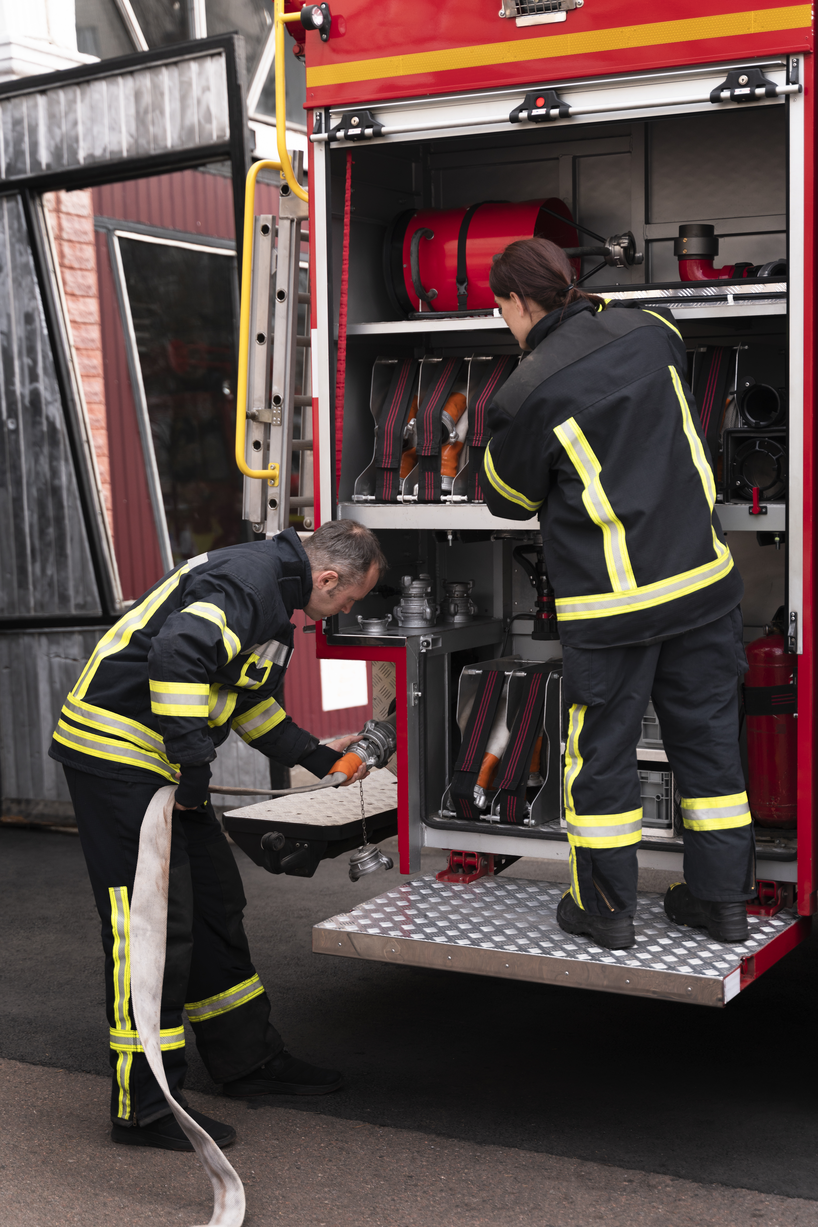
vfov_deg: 36.9
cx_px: 409
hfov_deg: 25.1
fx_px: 1840
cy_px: 614
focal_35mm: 54
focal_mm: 54
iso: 200
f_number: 2.8
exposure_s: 1/500
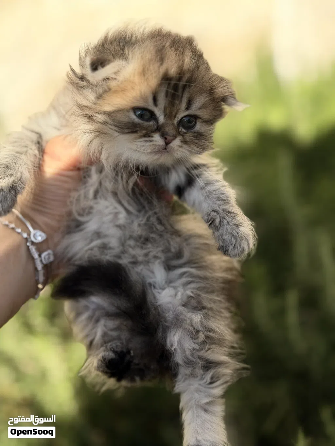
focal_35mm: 48
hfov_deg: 30.3
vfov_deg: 39.7
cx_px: 168
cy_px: 223
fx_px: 619
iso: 80
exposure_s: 1/2273
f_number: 1.78
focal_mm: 6.76
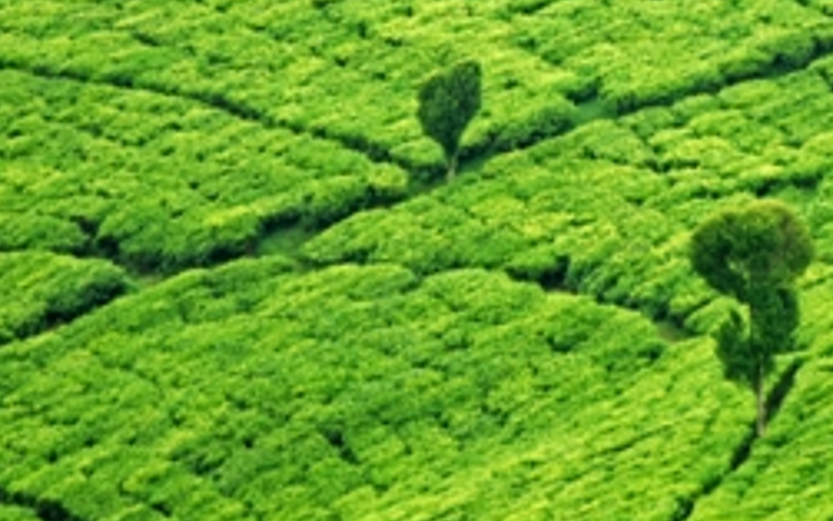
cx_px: 531
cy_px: 73
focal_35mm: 764
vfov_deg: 1.7
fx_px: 17348
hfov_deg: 2.8
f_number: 5
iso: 200
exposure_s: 1/640
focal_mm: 280
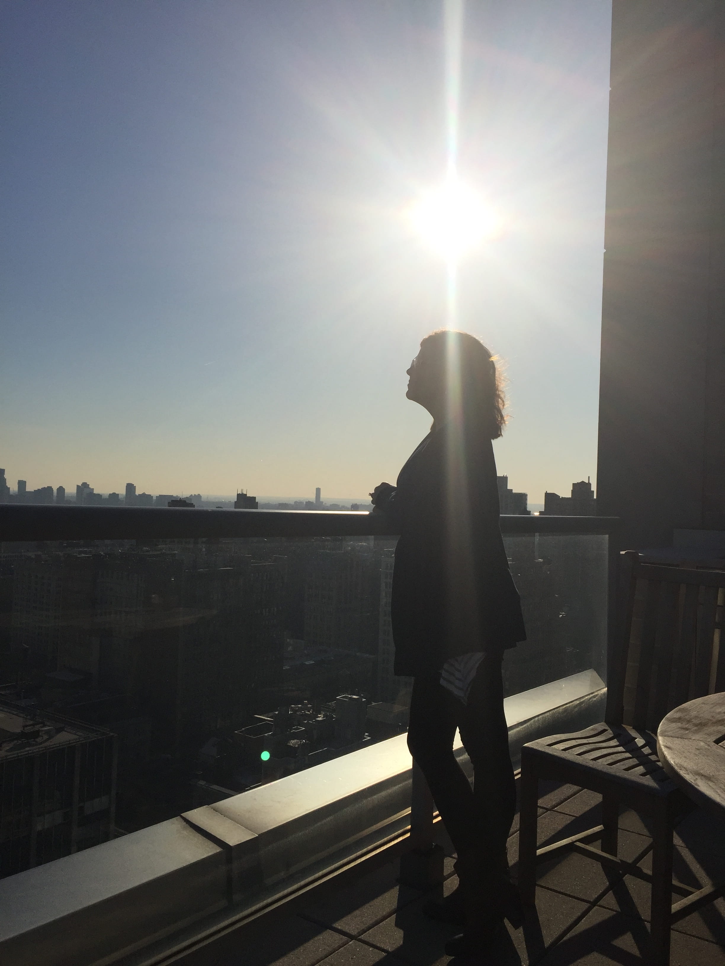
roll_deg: -2.0
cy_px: 483
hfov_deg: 48.2
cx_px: 362
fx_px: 810
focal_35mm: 29
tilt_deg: +0.2
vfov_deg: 61.7
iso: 32
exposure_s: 1/13333
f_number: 2.2
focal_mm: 4.15
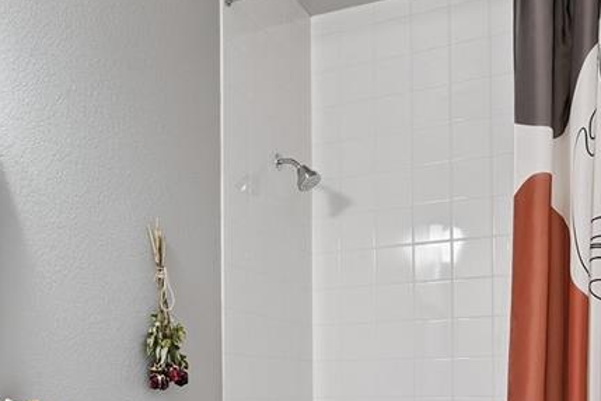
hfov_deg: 46.0
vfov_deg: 29.2
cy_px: 429
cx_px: 223
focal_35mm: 42
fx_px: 701
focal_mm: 15
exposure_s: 1/160
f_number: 8
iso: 400
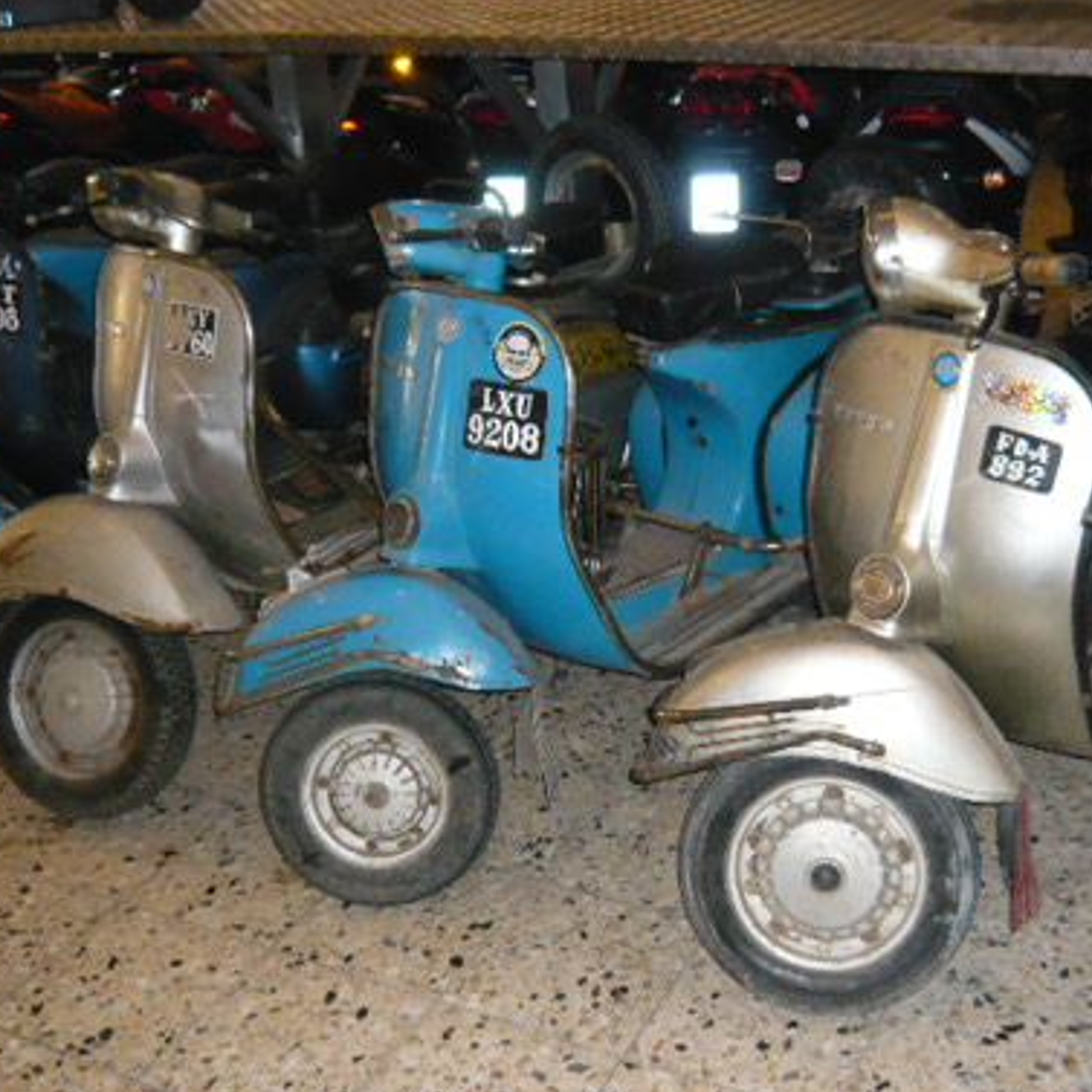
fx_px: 1499
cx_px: 698
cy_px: 530
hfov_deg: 39.7
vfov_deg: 40.0
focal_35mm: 42
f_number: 2.8
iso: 320
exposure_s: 1/30
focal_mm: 4.6
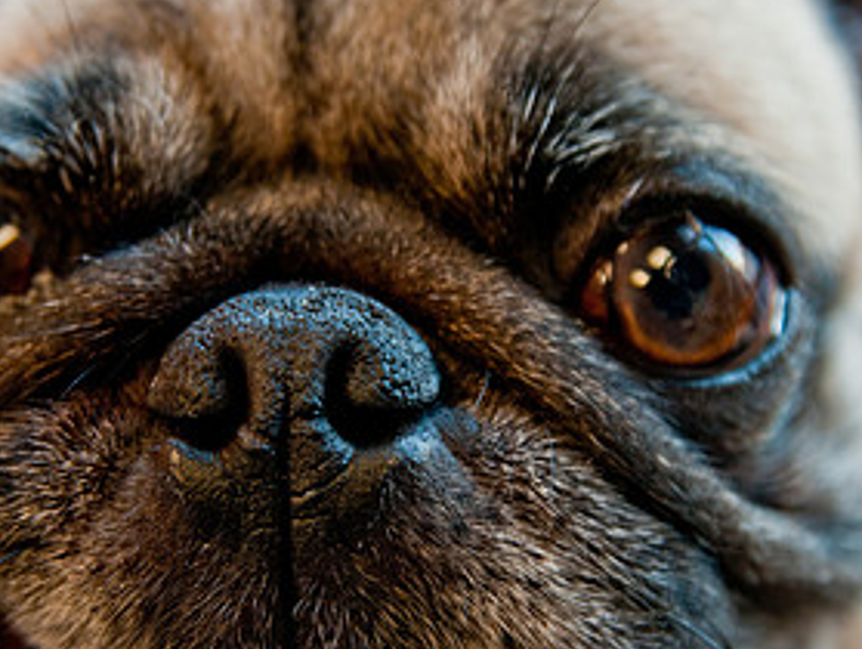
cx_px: 412
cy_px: 405
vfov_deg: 12.8
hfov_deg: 17.0
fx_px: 2892
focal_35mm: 116
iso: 400
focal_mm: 50
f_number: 3.2
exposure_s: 1/125
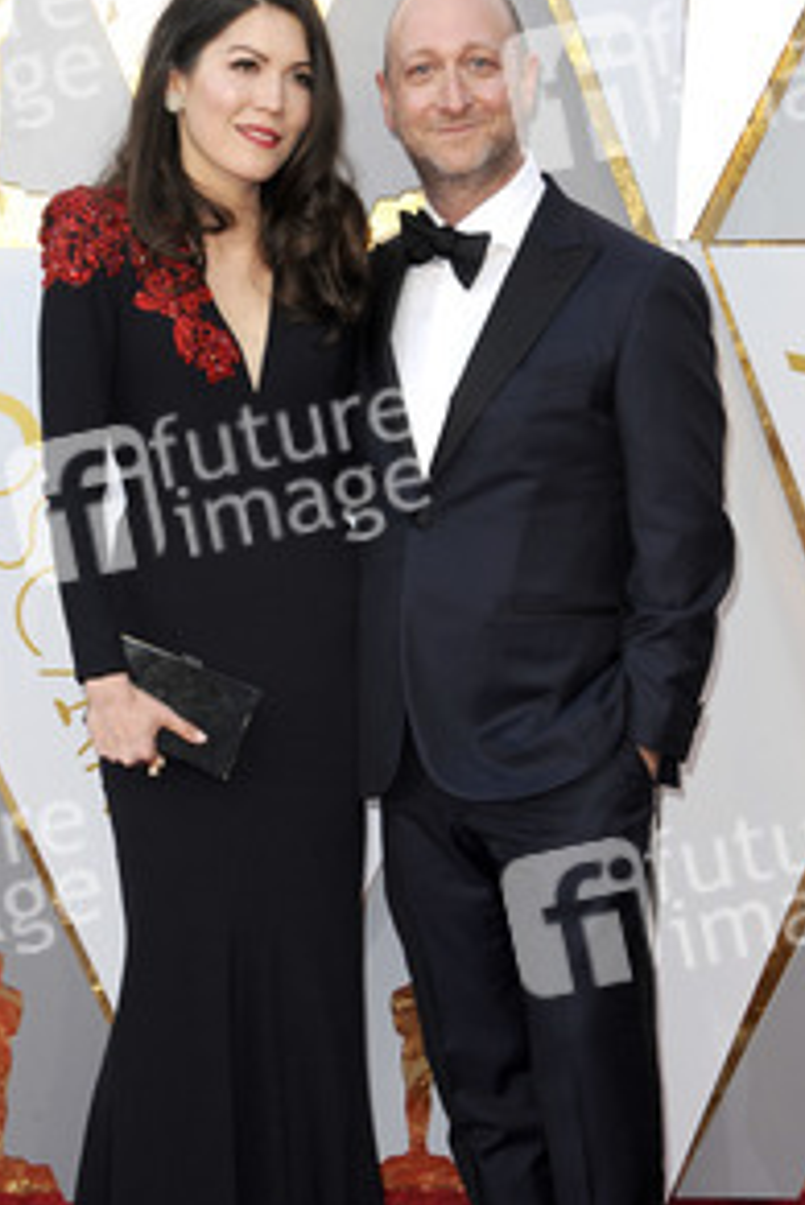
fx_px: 3115
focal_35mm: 93
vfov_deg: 21.9
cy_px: 693
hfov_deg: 14.7
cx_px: 341
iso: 1000
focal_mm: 68
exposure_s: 1/250
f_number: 7.1
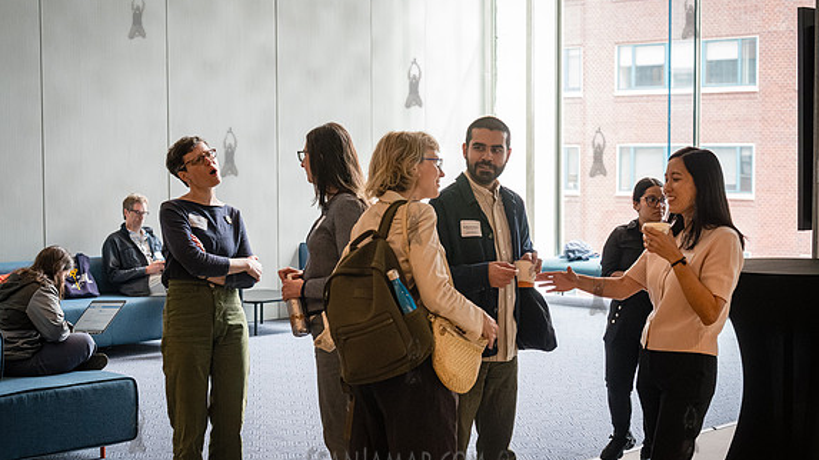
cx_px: 395
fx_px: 1368
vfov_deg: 19.1
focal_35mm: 63
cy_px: 231
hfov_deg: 33.3
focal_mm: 57
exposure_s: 1/250
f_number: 4.5
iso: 5000
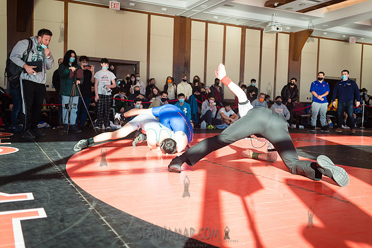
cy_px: 124
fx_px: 362
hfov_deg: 54.4
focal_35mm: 35
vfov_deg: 37.9
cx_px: 186
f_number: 3.5
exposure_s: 1/400
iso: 400
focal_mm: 35
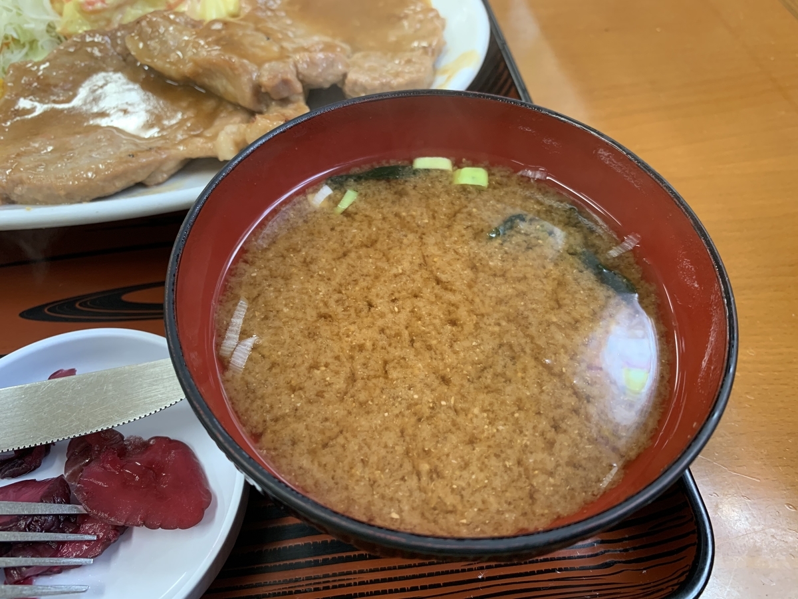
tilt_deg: -53.7
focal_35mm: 26
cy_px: 300
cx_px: 399
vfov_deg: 53.1
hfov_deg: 67.3
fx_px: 599
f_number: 1.8
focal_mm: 4.25
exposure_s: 1/60
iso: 160
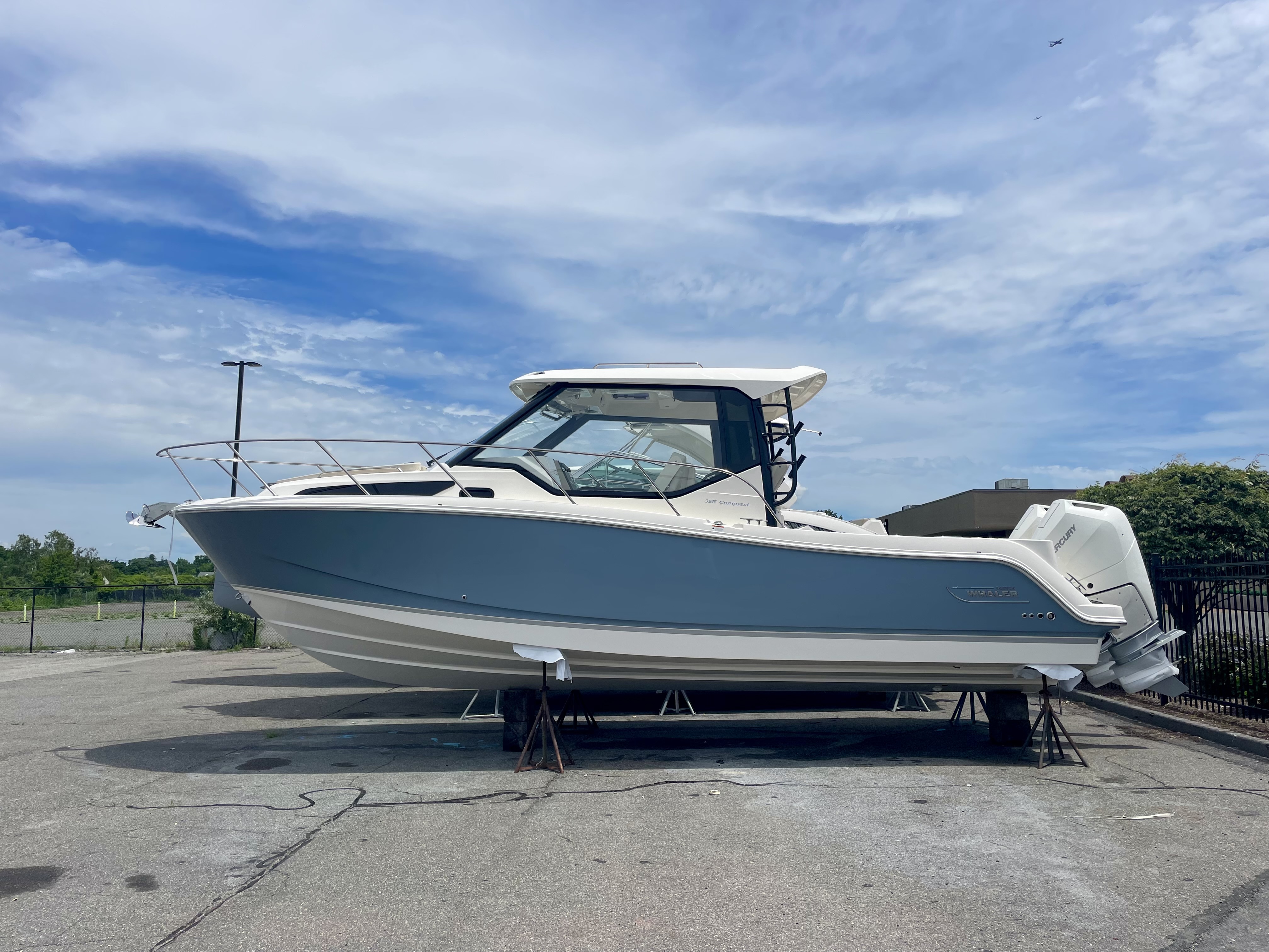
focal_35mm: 26
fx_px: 953
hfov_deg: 67.3
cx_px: 634
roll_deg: -0.1
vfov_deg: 53.1
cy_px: 476
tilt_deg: +6.4
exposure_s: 1/7813
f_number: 1.6
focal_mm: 4.2
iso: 32
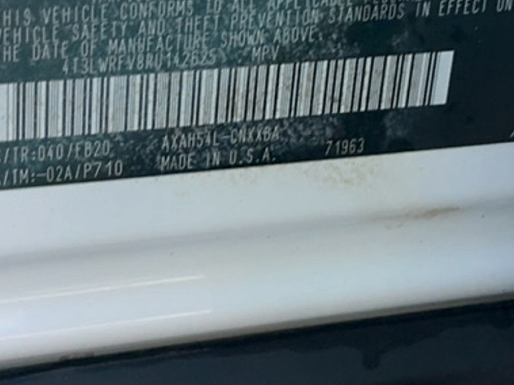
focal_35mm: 76
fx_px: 1128
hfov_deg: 25.5
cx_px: 170
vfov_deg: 19.2
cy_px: 91
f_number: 1.8
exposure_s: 1/120
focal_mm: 3
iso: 16
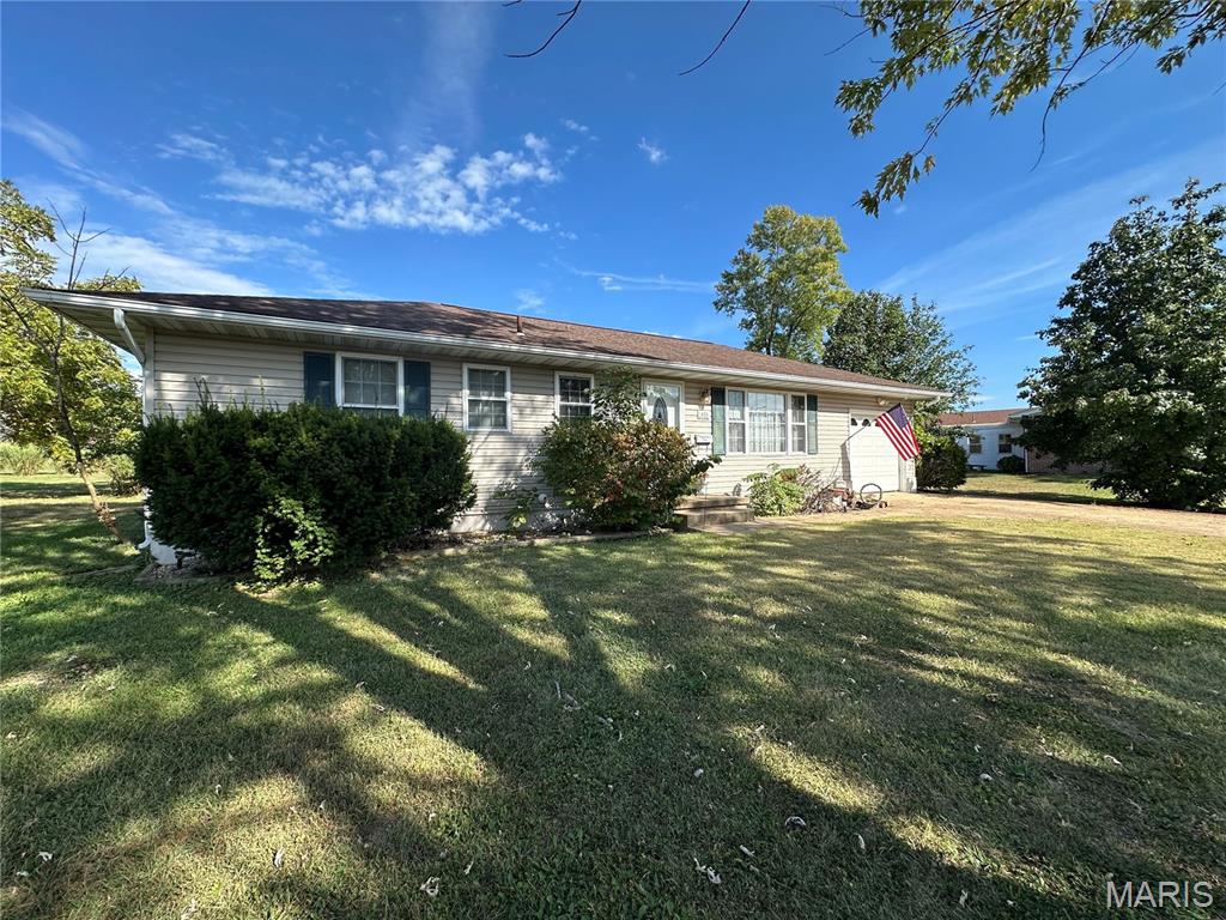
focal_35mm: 14
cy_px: 460
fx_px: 496
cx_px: 613
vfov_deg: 85.7
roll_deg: +0.8
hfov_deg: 102.1
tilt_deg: +0.3
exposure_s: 1/932
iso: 40
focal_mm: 2.22
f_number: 2.2
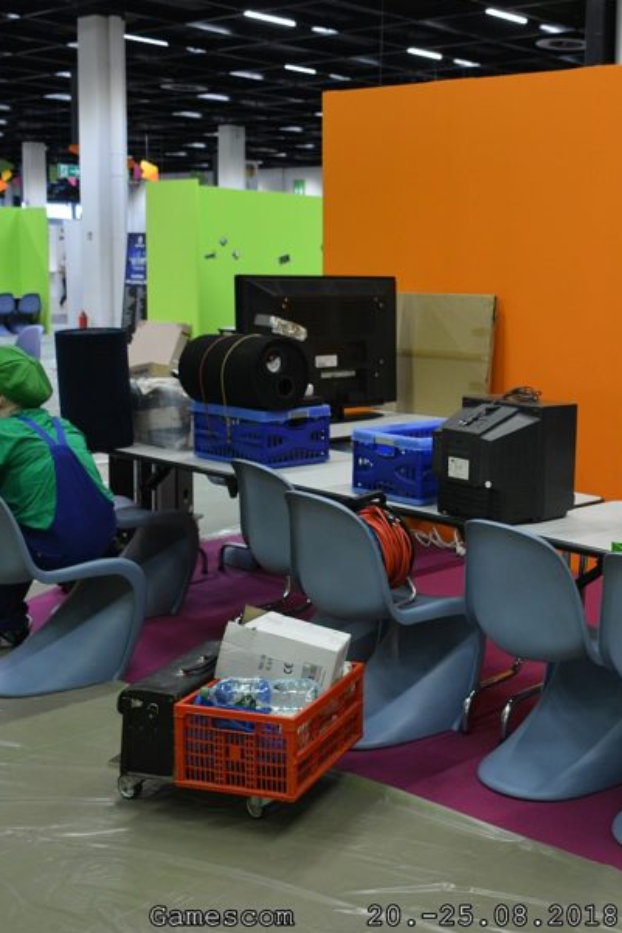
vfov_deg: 42.7
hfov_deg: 28.0
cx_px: 580
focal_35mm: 46
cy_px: 426
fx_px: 1191
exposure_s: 1/40
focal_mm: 18
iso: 800
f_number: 3.5
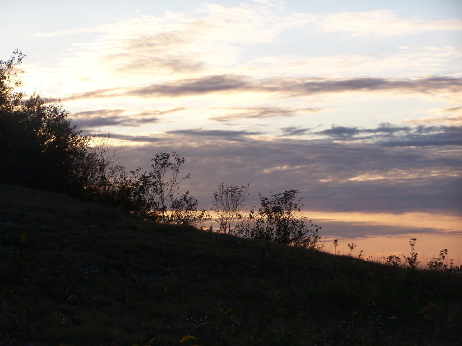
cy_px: 173
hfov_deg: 15.4
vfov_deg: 11.6
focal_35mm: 128
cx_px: 231
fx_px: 1708
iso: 80
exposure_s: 1/640
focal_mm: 21.2
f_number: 3.2
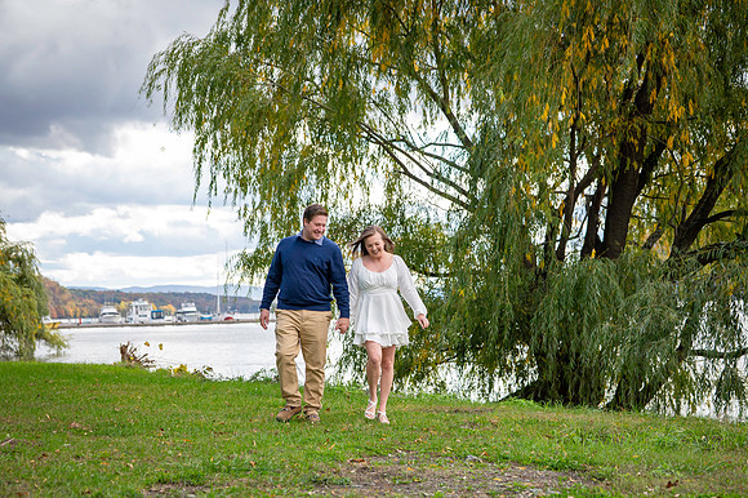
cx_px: 374
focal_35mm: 71
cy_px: 249
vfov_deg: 19.2
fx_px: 1468
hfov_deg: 28.6
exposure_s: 1/3200
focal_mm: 70
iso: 1250
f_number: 4.5
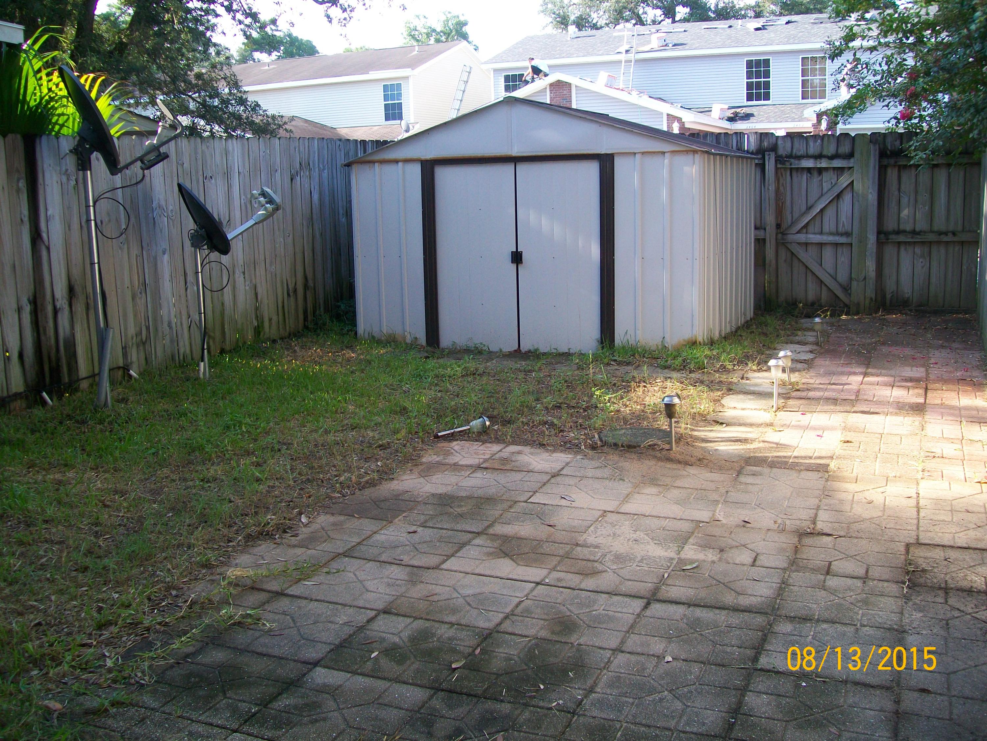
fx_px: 969
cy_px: 370
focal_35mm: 34
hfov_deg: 54.0
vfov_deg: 41.8
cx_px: 494
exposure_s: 1/160
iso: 64
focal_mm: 6.1
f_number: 2.7
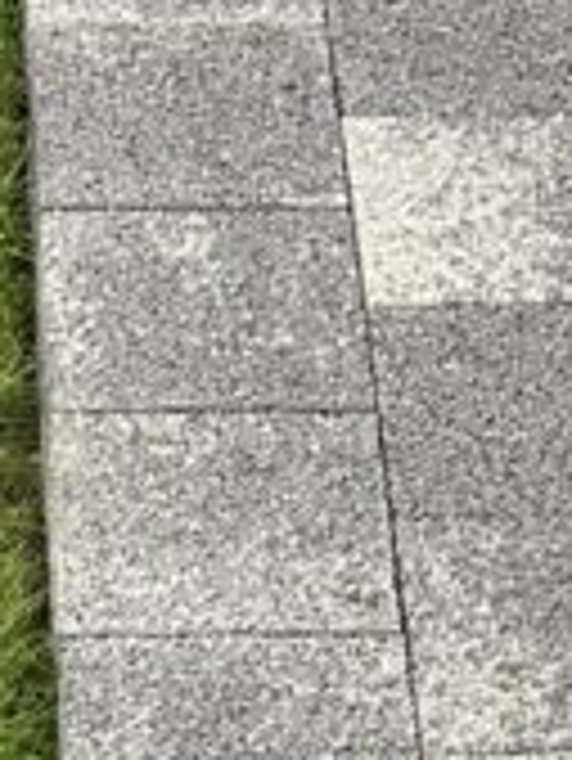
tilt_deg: -60.3
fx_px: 3191
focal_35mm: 145
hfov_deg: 10.1
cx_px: -144
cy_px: 1817
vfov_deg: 11.3
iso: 500
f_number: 1.78
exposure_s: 1/50
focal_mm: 6.86
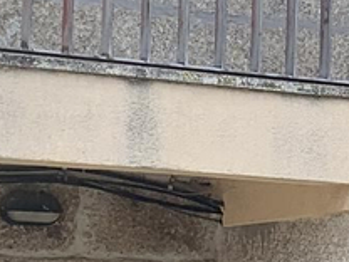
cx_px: 584
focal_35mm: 200
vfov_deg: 7.4
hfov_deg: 9.5
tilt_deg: +8.4
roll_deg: -1.3
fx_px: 2016
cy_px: 126
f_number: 1.8
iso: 25
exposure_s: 1/796
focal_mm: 4.25
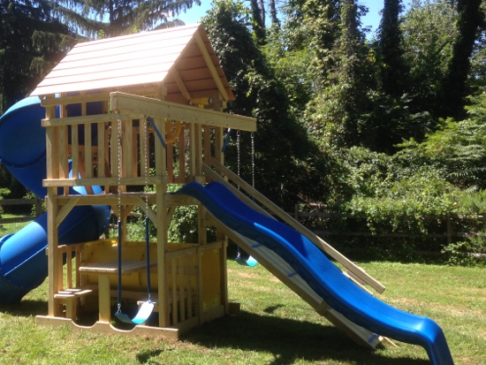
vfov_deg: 30.3
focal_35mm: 48
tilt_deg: -1.2
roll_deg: +0.9
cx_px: 156
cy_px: 172
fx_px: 674
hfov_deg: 39.1
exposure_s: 1/589
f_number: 2.4
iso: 50
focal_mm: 4.12
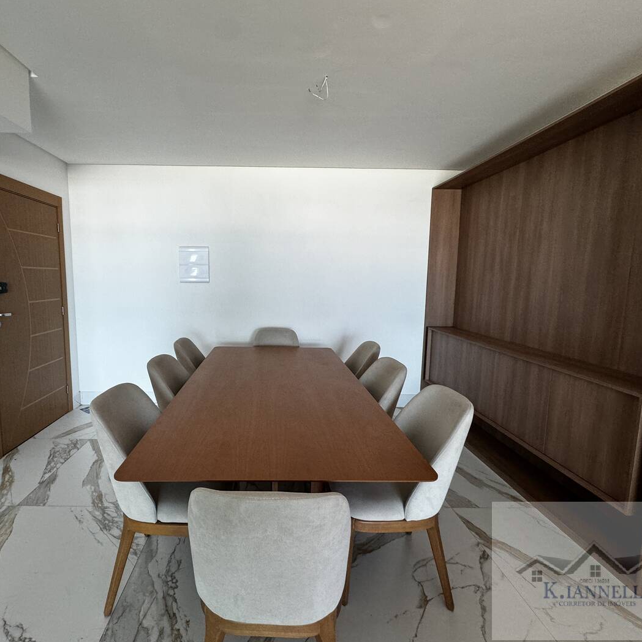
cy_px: 319
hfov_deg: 83.4
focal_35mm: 17
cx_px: 274
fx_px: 357
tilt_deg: -7.1
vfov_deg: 84.0
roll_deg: -1.5
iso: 200
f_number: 2.2
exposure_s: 1/99
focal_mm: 2.22
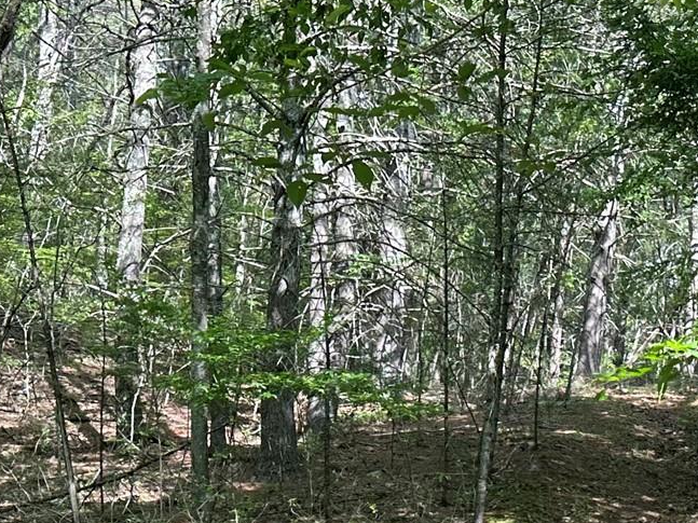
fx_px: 1532
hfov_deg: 25.5
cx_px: 470
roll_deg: -1.9
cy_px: 797
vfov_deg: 17.3
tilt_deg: -4.3
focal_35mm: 76
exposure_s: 1/390
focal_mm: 6.86
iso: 80
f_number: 1.78
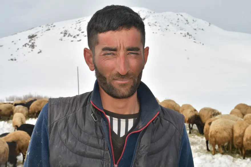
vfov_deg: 23.8
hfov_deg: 35.1
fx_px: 397
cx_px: 126
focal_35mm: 57
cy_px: 84
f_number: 16
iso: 100
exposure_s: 1/250
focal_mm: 38
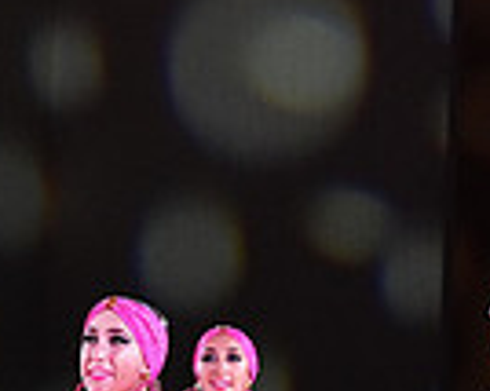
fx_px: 5637
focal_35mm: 389
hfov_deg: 4.9
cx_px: -252
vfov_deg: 4.0
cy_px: 634
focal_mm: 96
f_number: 4.5
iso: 5000
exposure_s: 1/320
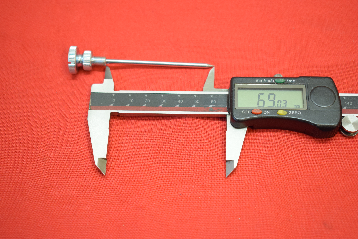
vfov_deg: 23.8
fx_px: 567
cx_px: 179
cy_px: 120
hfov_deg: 35.0
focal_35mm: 57
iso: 1250
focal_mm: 38
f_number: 5
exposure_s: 1/60
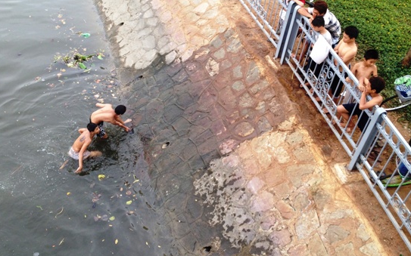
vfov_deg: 31.1
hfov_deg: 48.2
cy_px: 97
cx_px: 211
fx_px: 459
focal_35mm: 41
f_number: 2.4
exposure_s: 1/126
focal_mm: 4.28
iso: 50
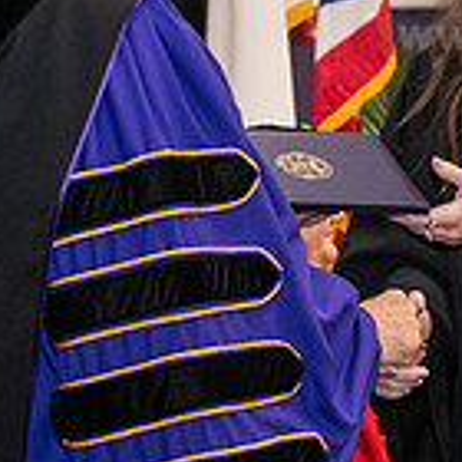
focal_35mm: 247
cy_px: 104
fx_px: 3730
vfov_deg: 7.1
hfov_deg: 7.1
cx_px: 248
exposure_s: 1/125
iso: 2500
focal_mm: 70
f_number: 5
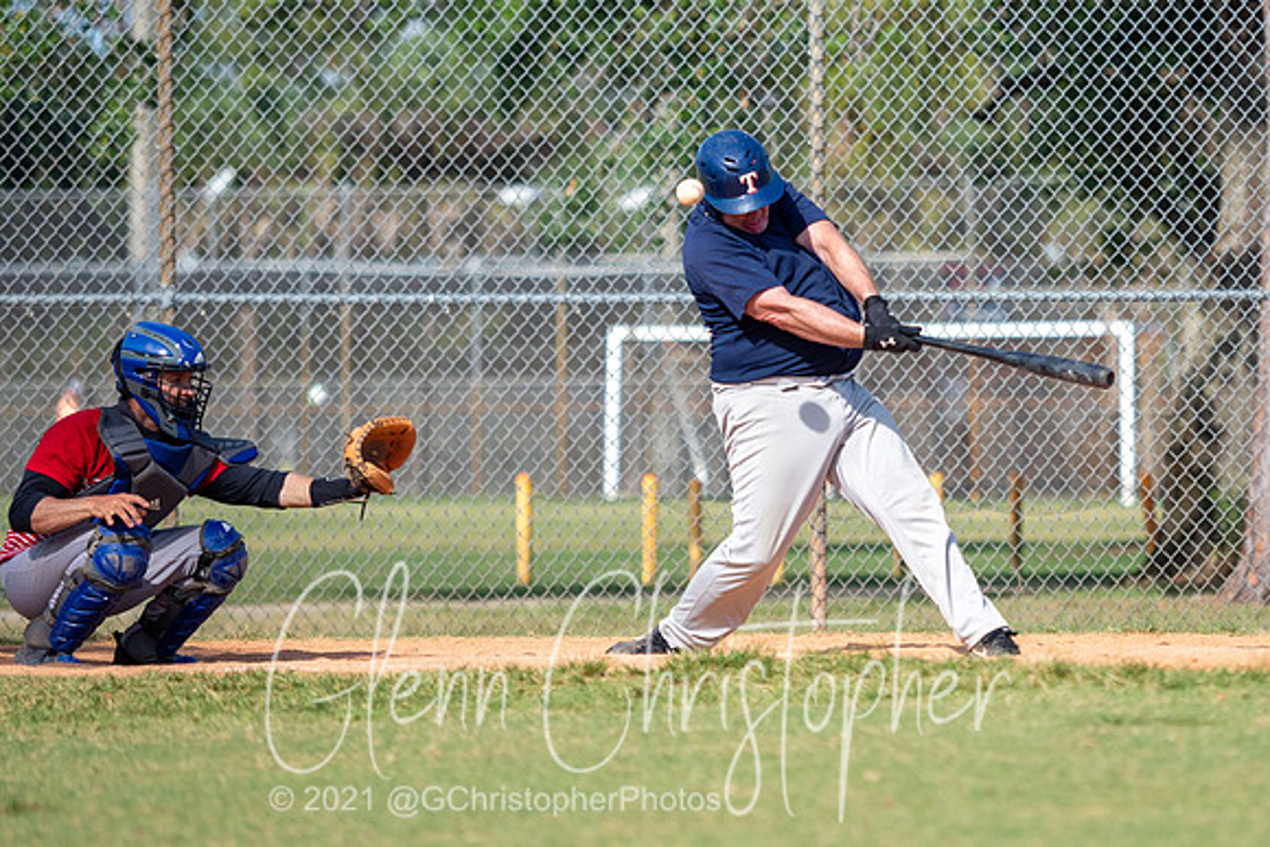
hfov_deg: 4.7
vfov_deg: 3.2
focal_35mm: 435
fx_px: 15349
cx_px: 881
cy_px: 319
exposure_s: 1/3200
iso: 250
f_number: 2.8
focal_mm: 150
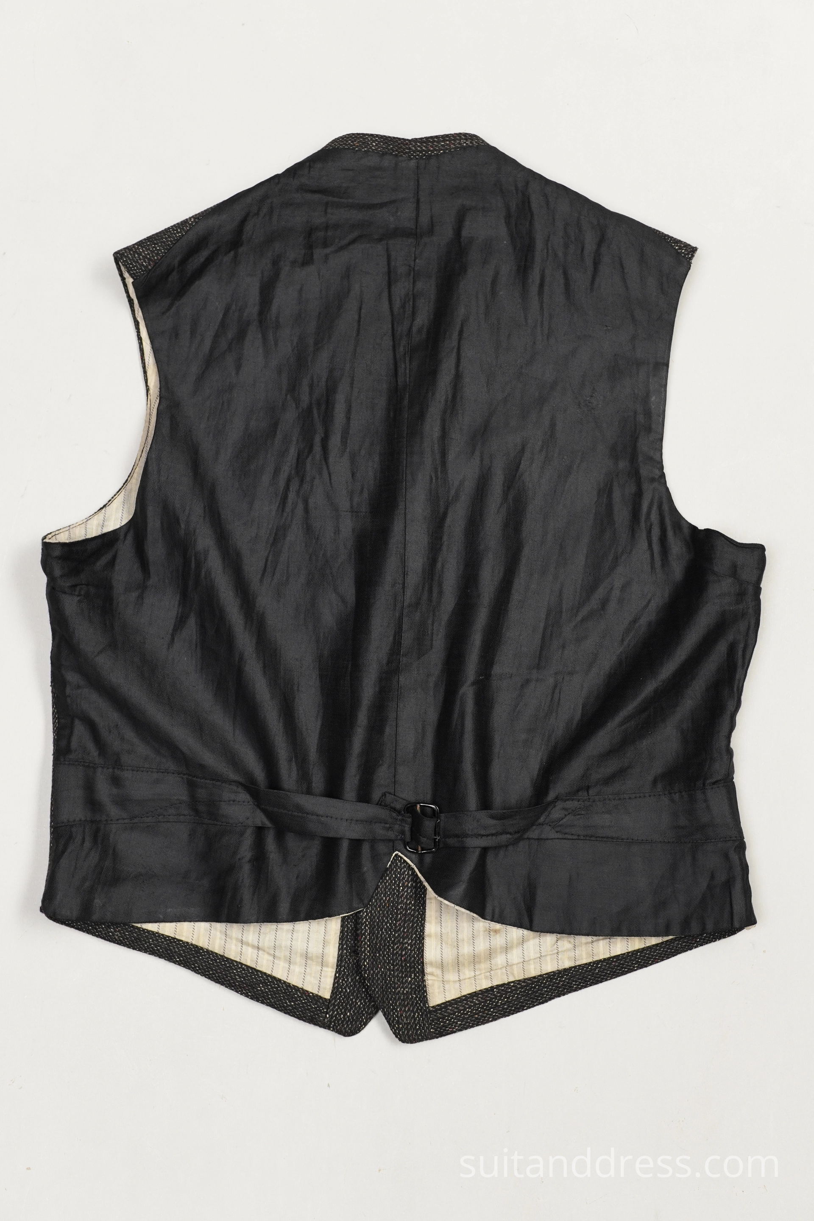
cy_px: 610
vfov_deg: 41.1
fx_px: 1628
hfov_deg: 28.1
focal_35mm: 48
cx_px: 407
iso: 400
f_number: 4.5
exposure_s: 1/80
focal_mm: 32
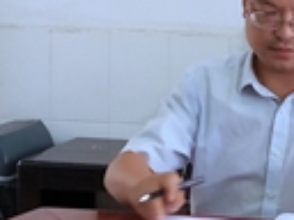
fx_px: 1393
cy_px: -40
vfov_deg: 8.9
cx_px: 505
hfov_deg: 11.3
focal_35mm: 164
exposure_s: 1/50
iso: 131
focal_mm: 3.95
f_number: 1.8
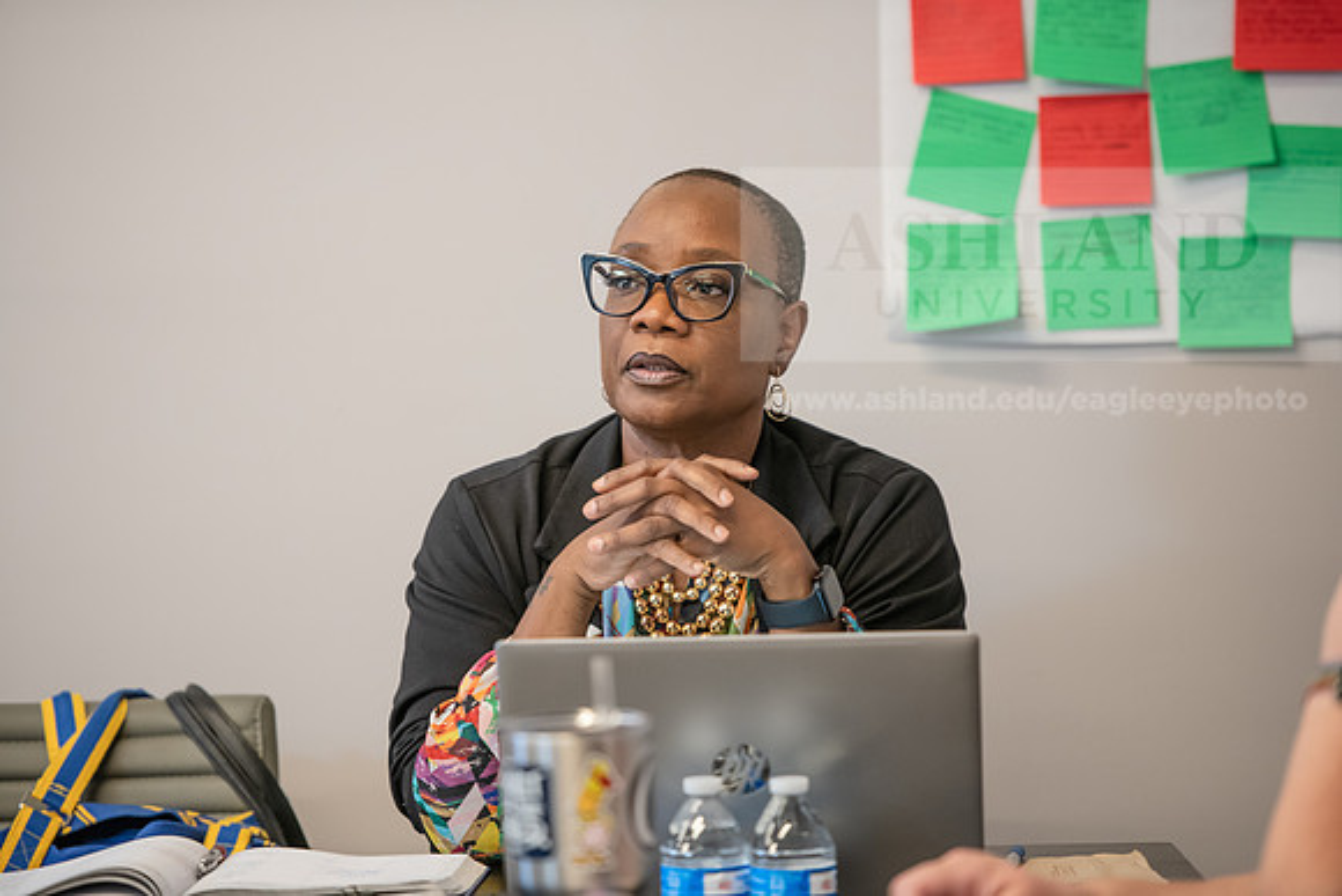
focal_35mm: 170
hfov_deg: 12.1
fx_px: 6338
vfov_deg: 8.1
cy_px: 448
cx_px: 671
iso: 1000
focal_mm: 170
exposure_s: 1/200
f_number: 2.8
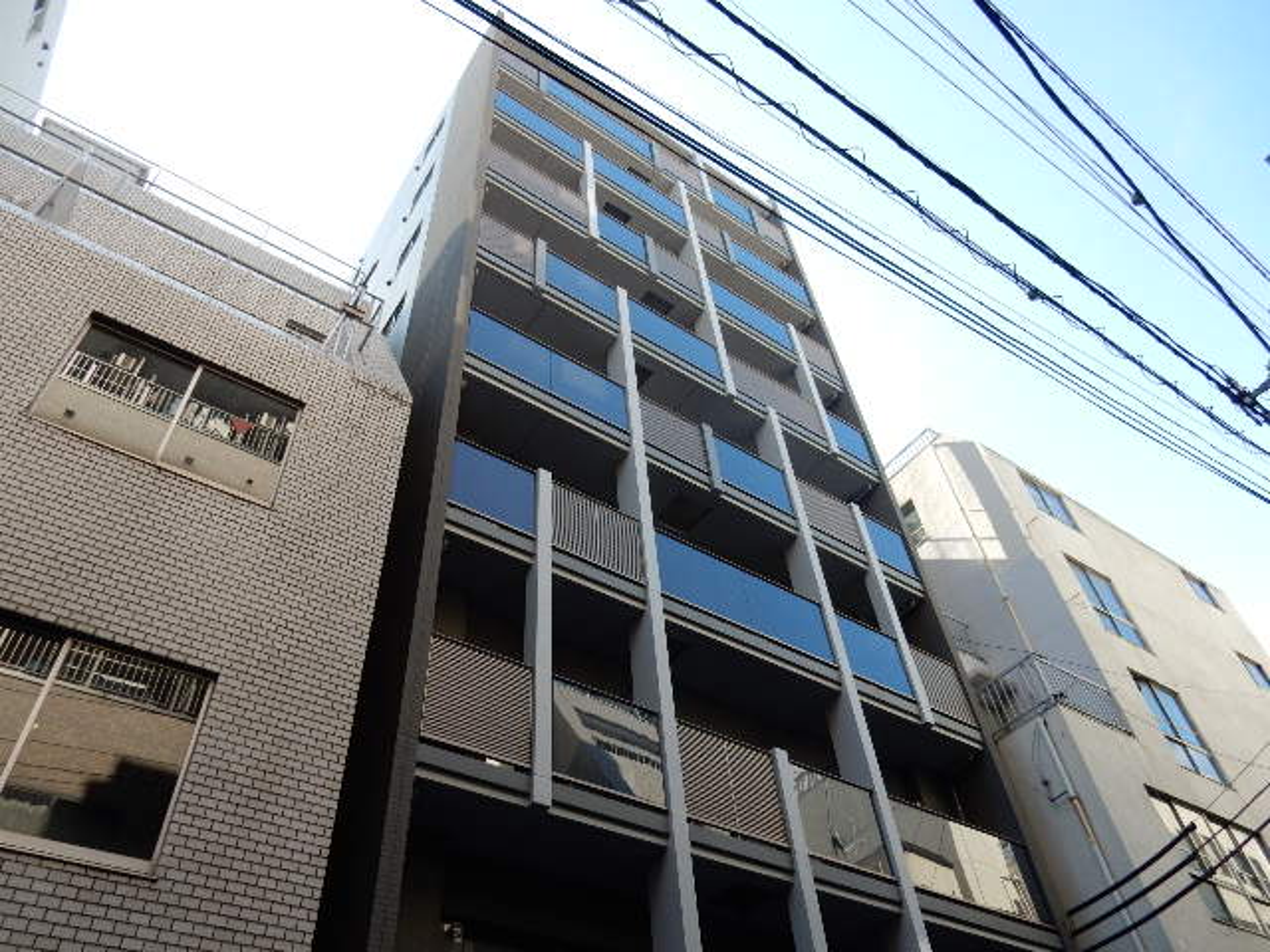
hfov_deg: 69.4
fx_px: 917
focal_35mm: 25
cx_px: 635
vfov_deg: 54.9
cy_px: 476
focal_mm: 4.5
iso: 125
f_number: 3.7
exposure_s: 1/320
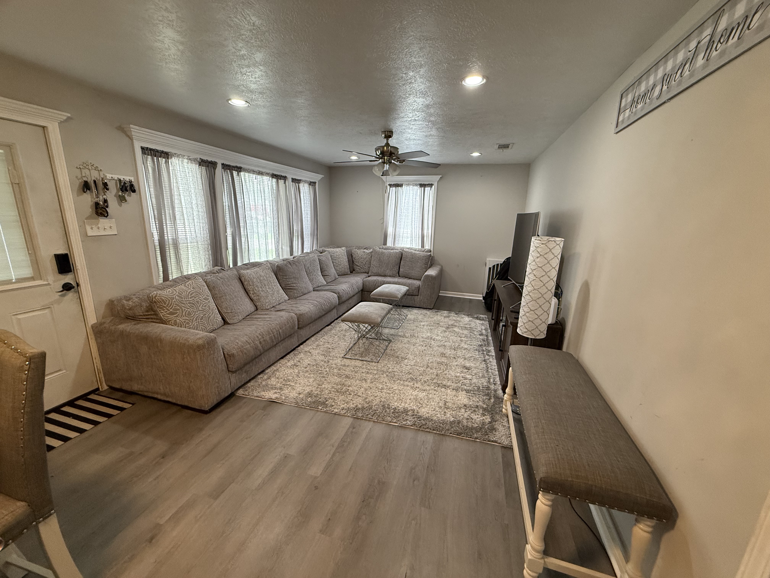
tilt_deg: -13.2
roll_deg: -1.7
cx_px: 385
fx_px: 311
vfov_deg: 85.7
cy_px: 289
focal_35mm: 14
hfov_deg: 102.1
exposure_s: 1/120
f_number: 2.2
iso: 320
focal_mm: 2.22
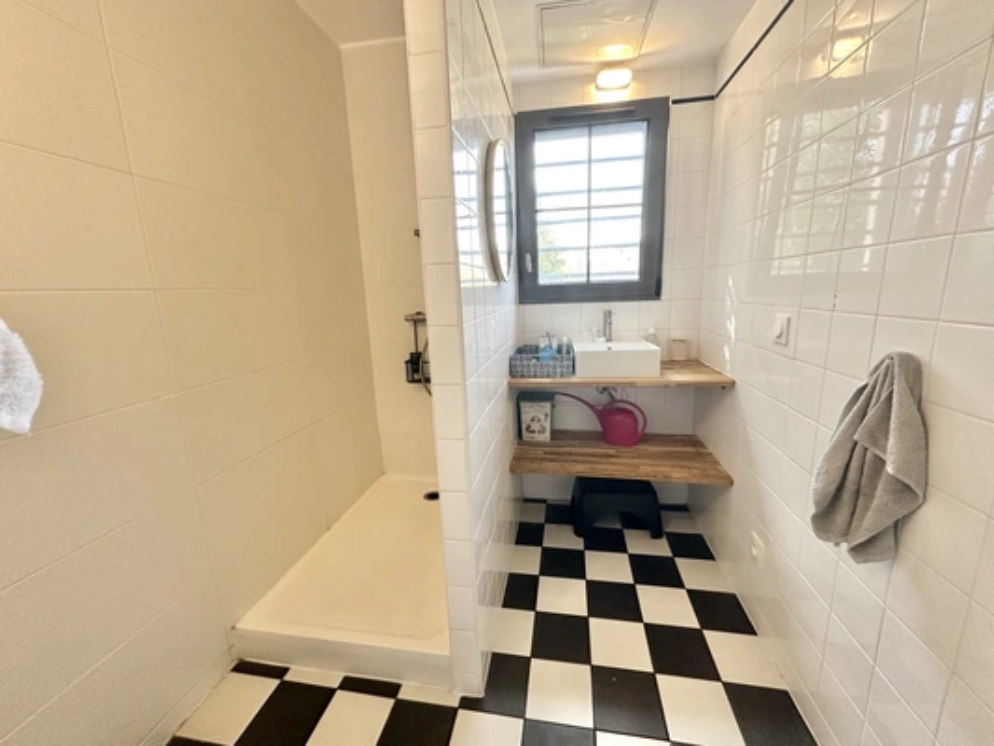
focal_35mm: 14
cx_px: 497
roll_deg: +2.7
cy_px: 373
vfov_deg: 85.7
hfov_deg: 102.1
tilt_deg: -11.0
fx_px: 402
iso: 200
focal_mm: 2.22
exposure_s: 1/99
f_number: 2.2
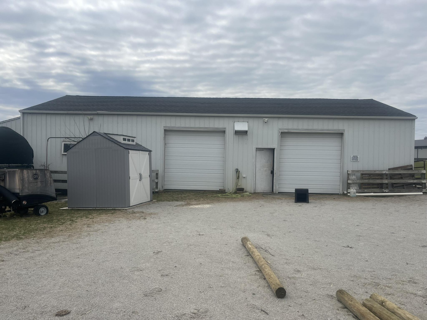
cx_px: 214
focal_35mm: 26
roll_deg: -0.3
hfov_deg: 67.3
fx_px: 321
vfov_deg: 53.1
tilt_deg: +0.0
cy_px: 160
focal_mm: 5.1
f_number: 1.6
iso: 50
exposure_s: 1/6173
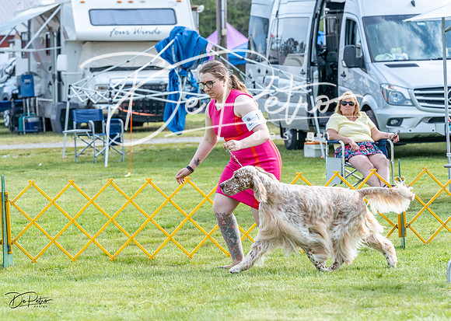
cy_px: 147
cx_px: 200
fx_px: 2356
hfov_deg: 10.9
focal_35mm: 184
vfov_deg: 7.8
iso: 800
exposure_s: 1/1600
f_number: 5.6
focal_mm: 144
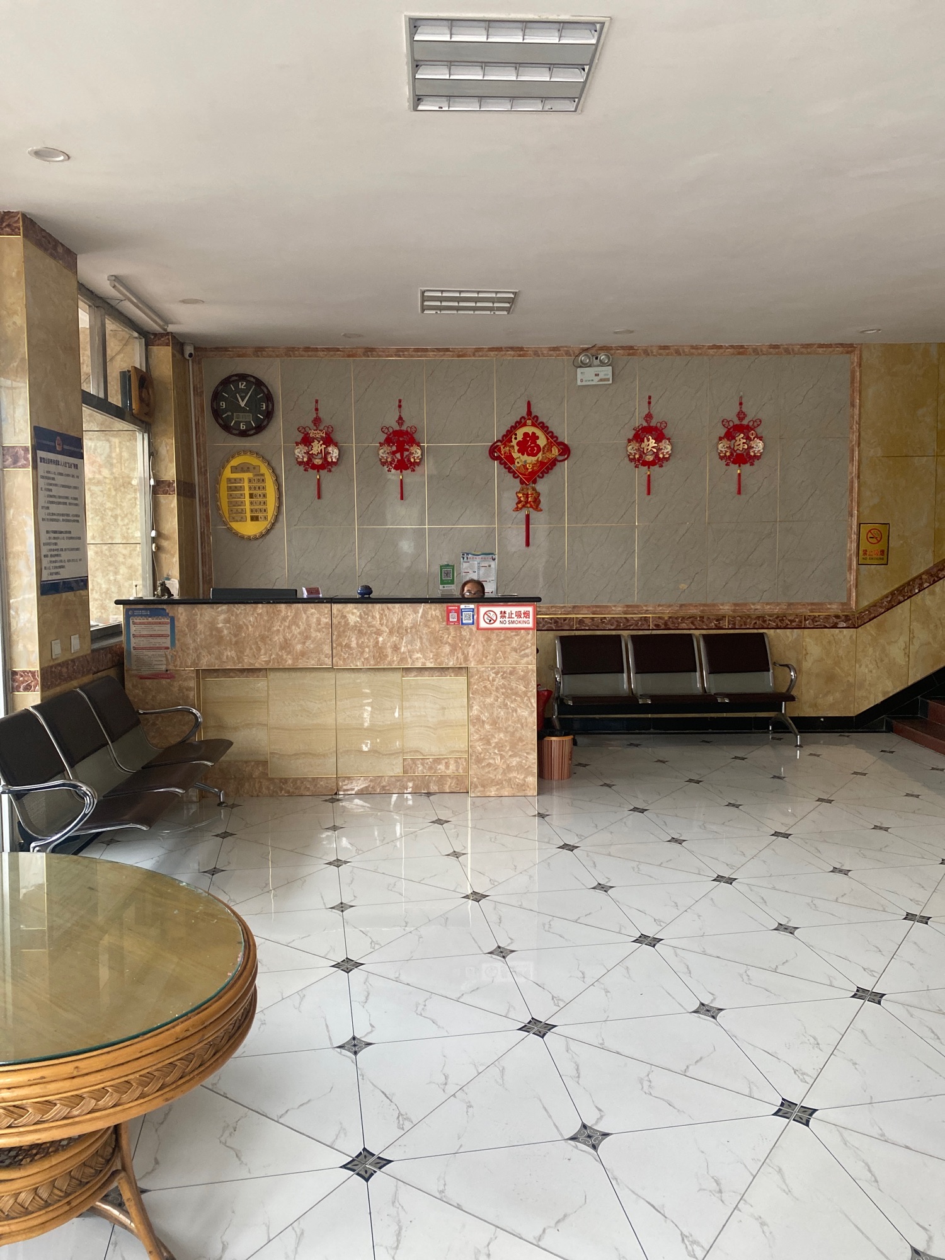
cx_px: 472
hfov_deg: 53.1
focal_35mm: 26
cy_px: 630
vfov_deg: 67.3
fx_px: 946
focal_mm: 4.25
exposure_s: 1/60
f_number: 1.8
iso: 200
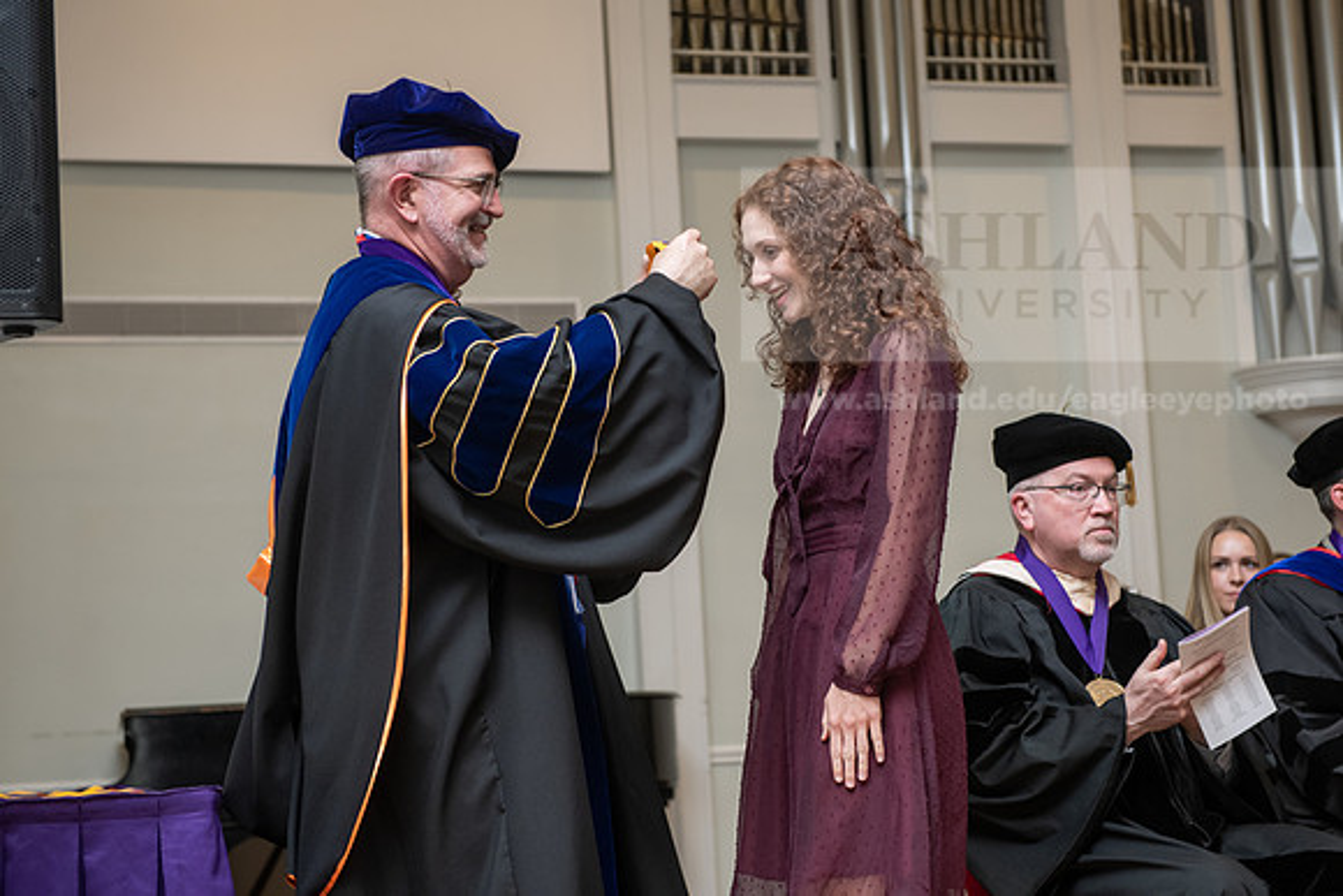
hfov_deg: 28.8
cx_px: 672
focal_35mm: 70
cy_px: 448
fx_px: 2612
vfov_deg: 19.5
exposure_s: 1/200
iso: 1250
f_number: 4.5
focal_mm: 70
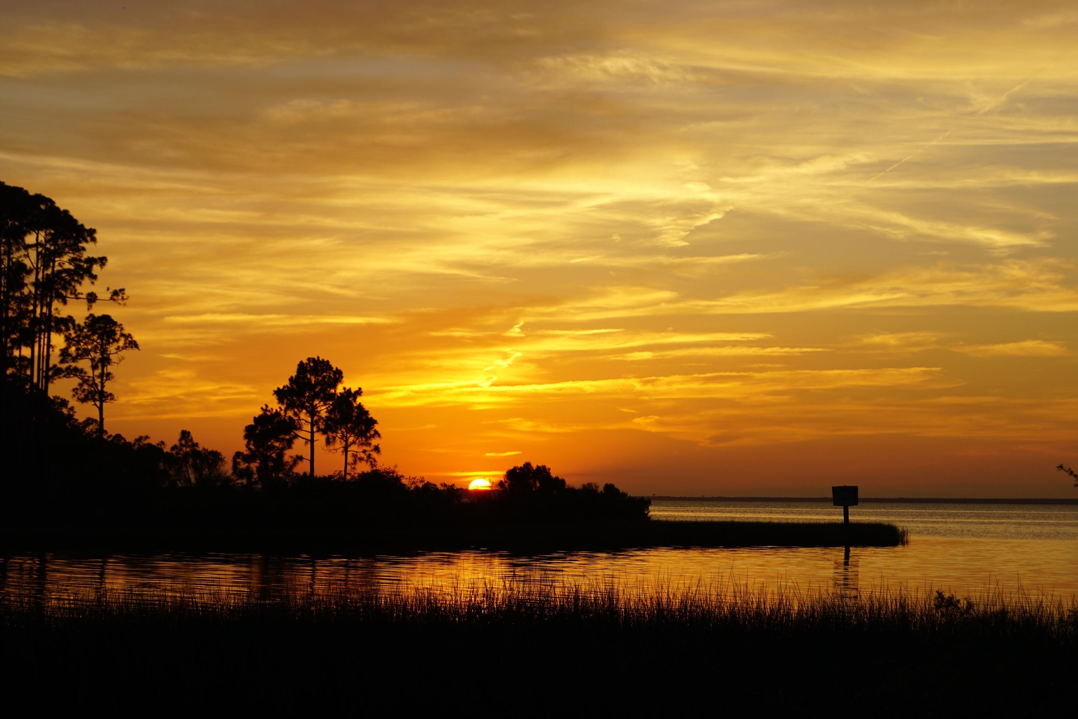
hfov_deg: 24.6
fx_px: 2470
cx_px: 539
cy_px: 360
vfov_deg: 16.6
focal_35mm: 82
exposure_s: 1/125
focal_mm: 55
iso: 100
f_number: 8
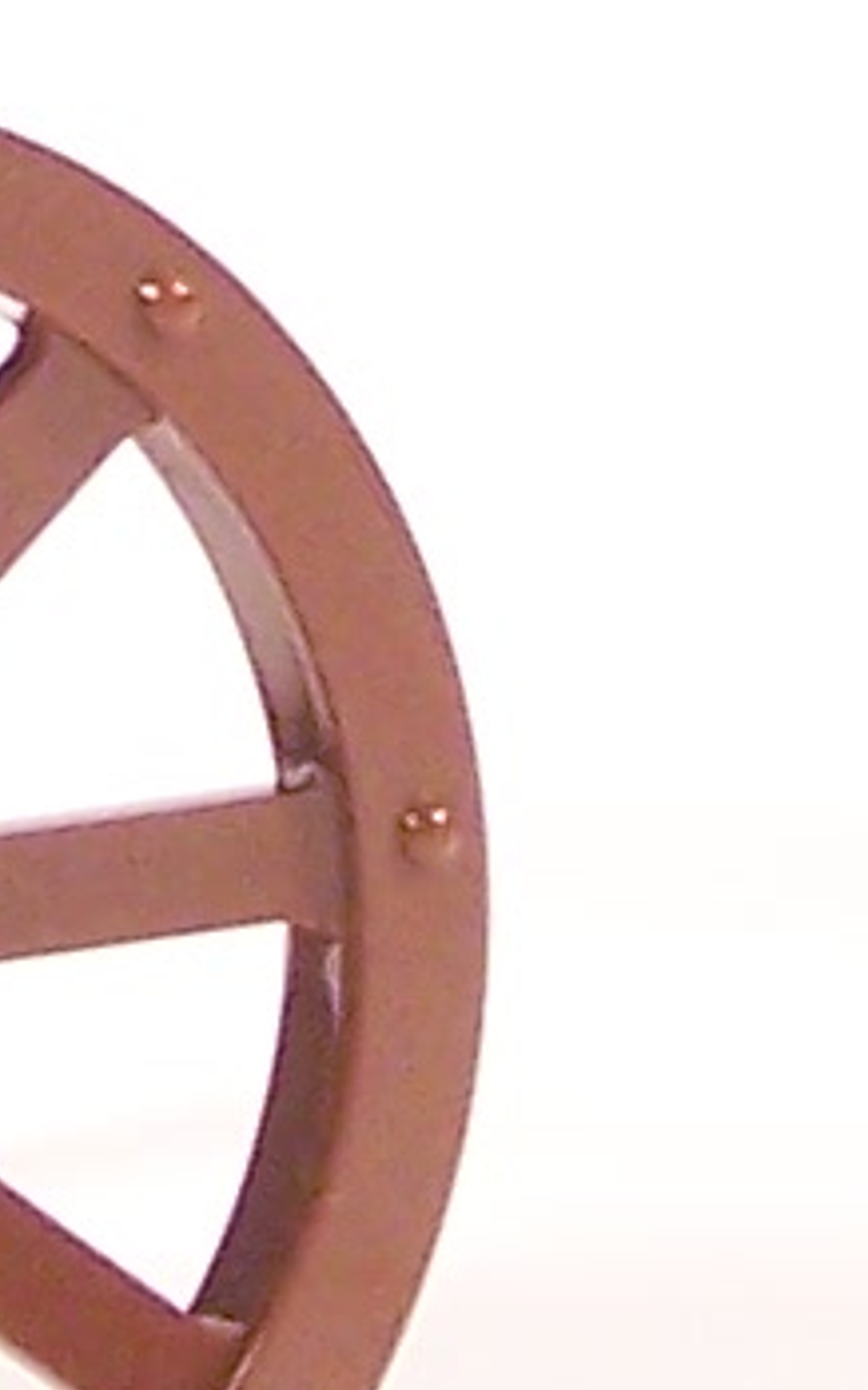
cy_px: -64
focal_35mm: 462
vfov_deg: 4.5
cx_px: 362
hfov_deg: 2.8
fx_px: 17494
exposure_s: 1/20
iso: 200
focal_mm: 9.8
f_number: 3.6
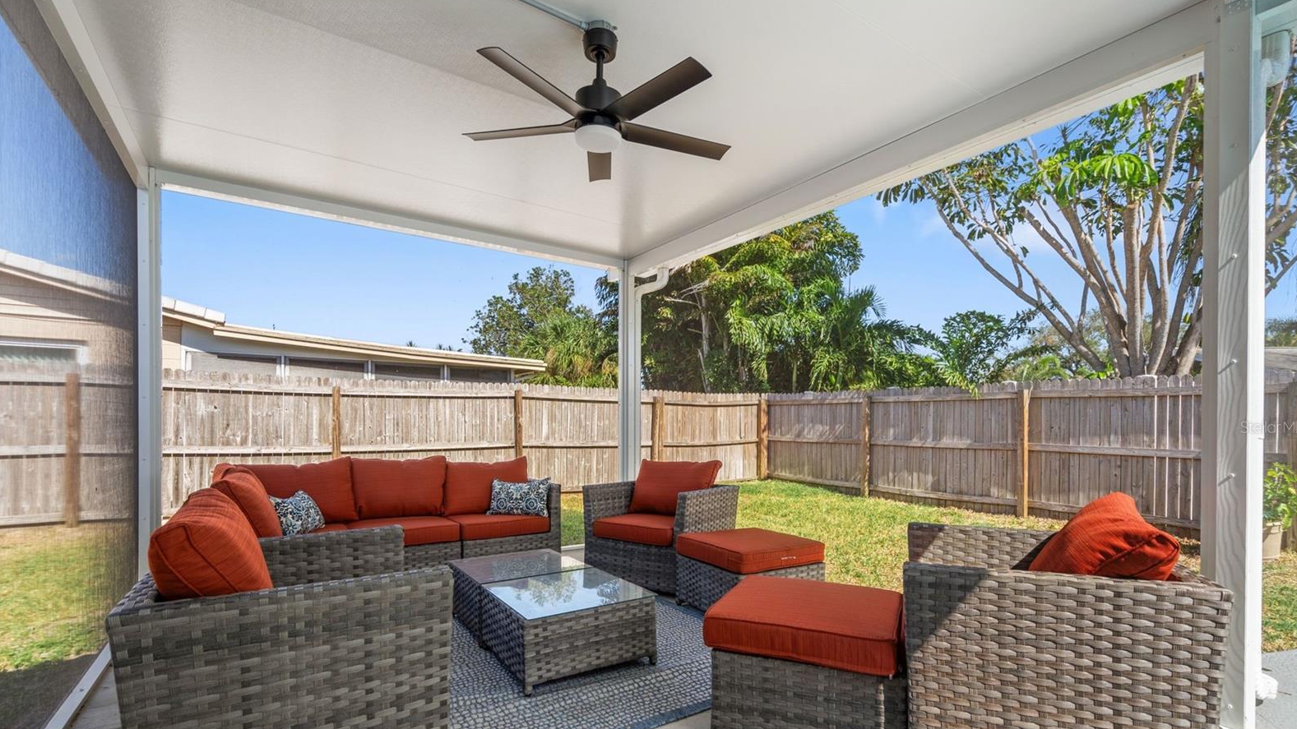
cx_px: 655
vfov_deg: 63.5
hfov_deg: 95.9
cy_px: 427
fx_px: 585
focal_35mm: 17
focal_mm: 16
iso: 100
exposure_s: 1/40
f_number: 5.6
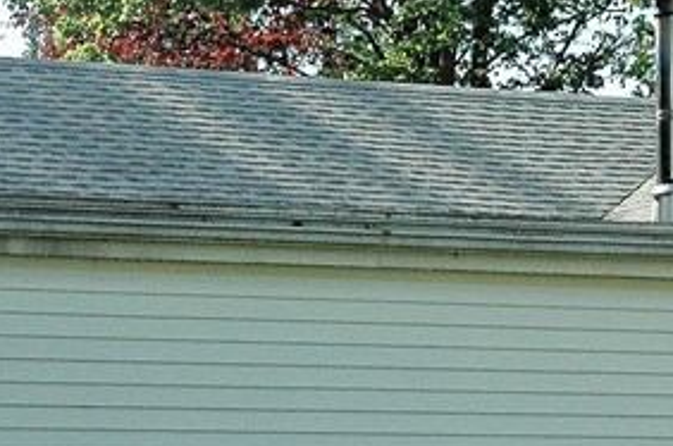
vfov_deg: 8.1
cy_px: 379
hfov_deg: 12.2
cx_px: 562
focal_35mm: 168
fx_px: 3134
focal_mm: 29
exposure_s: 1/320
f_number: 9
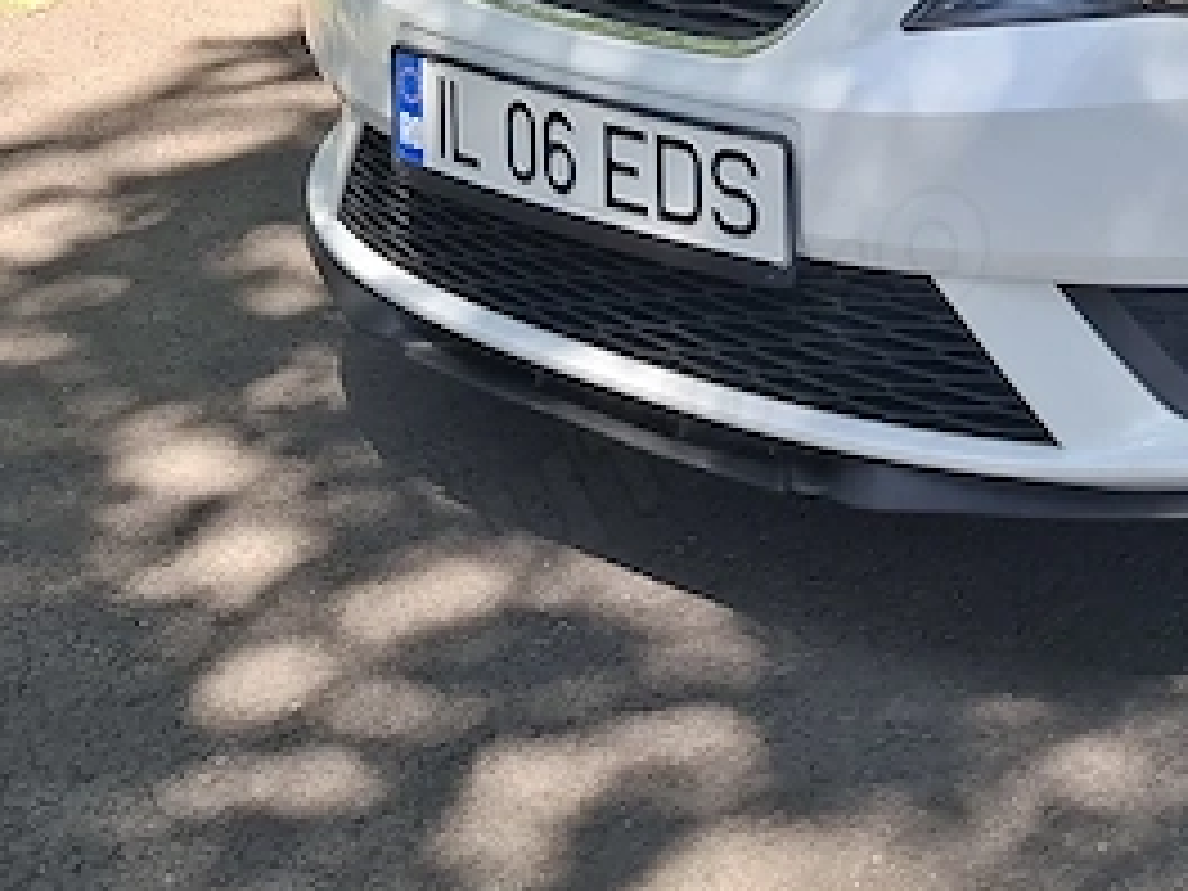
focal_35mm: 87
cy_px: -513
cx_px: 1089
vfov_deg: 15.4
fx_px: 2986
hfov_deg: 21.9
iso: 50
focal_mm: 5.54
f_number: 1.8
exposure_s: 1/415
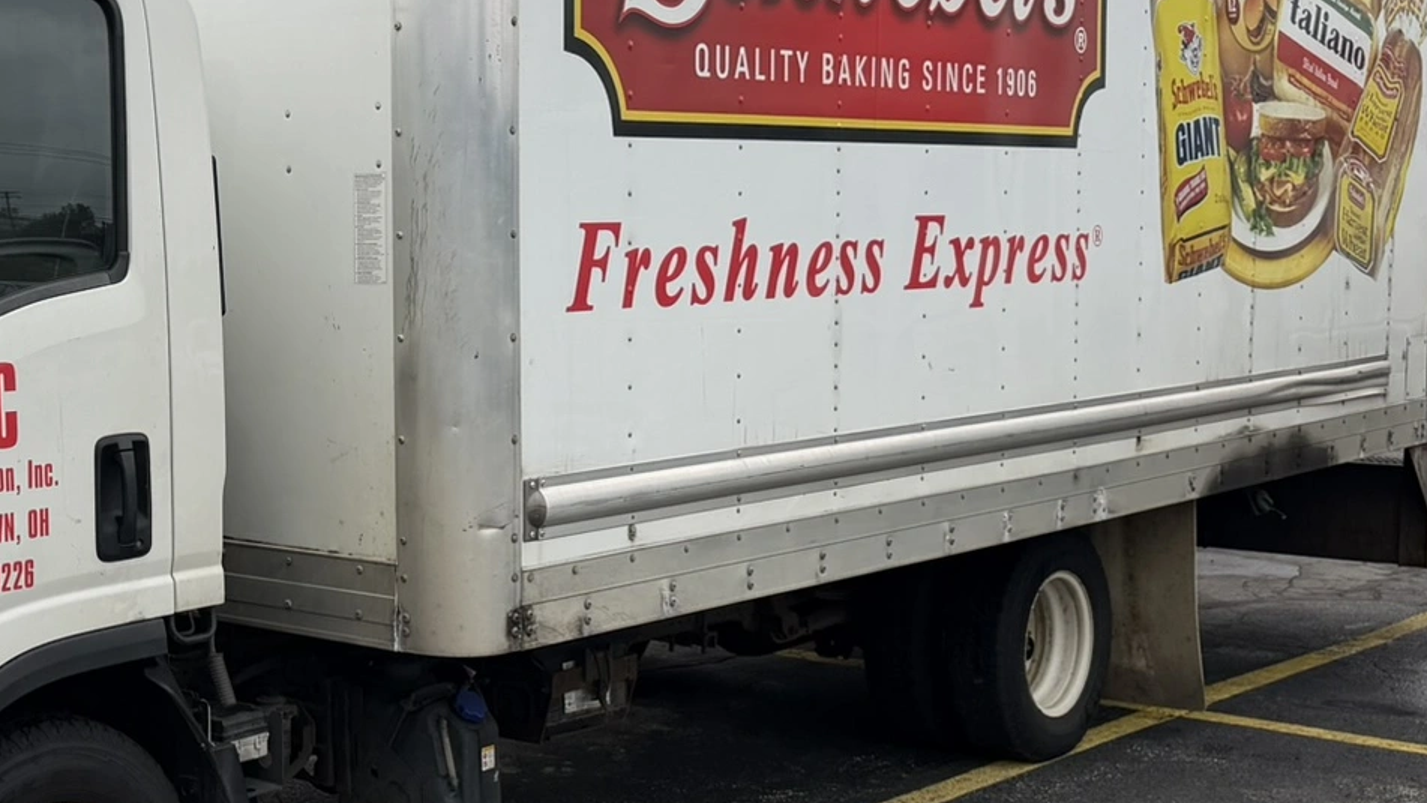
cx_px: 222
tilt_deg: -3.8
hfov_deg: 36.2
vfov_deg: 21.8
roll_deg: -1.0
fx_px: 2081
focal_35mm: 55
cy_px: 414
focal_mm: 6.76
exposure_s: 1/1770
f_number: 1.78
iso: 80
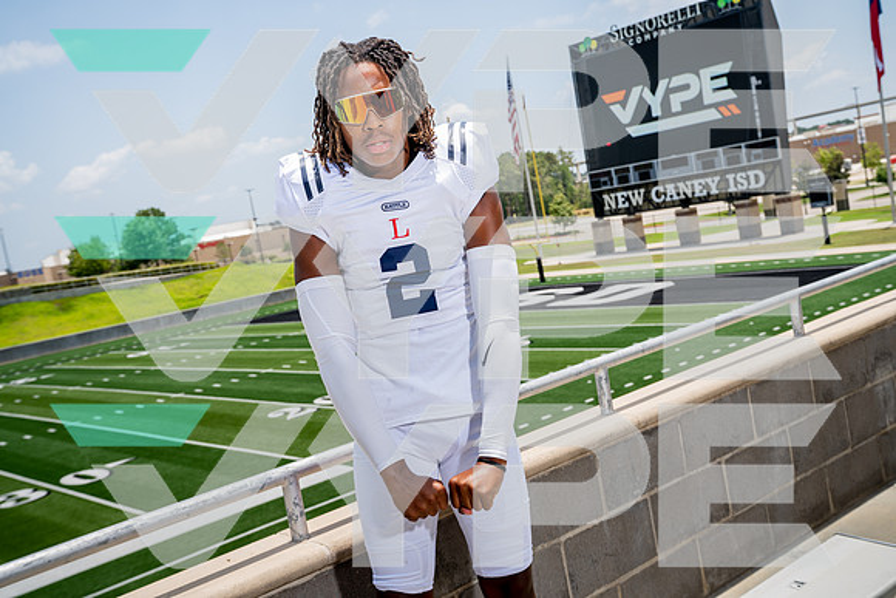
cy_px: 299
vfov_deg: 33.4
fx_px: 996
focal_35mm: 40
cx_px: 448
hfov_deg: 48.4
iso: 100
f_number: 7.1
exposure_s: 1/250
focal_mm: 40
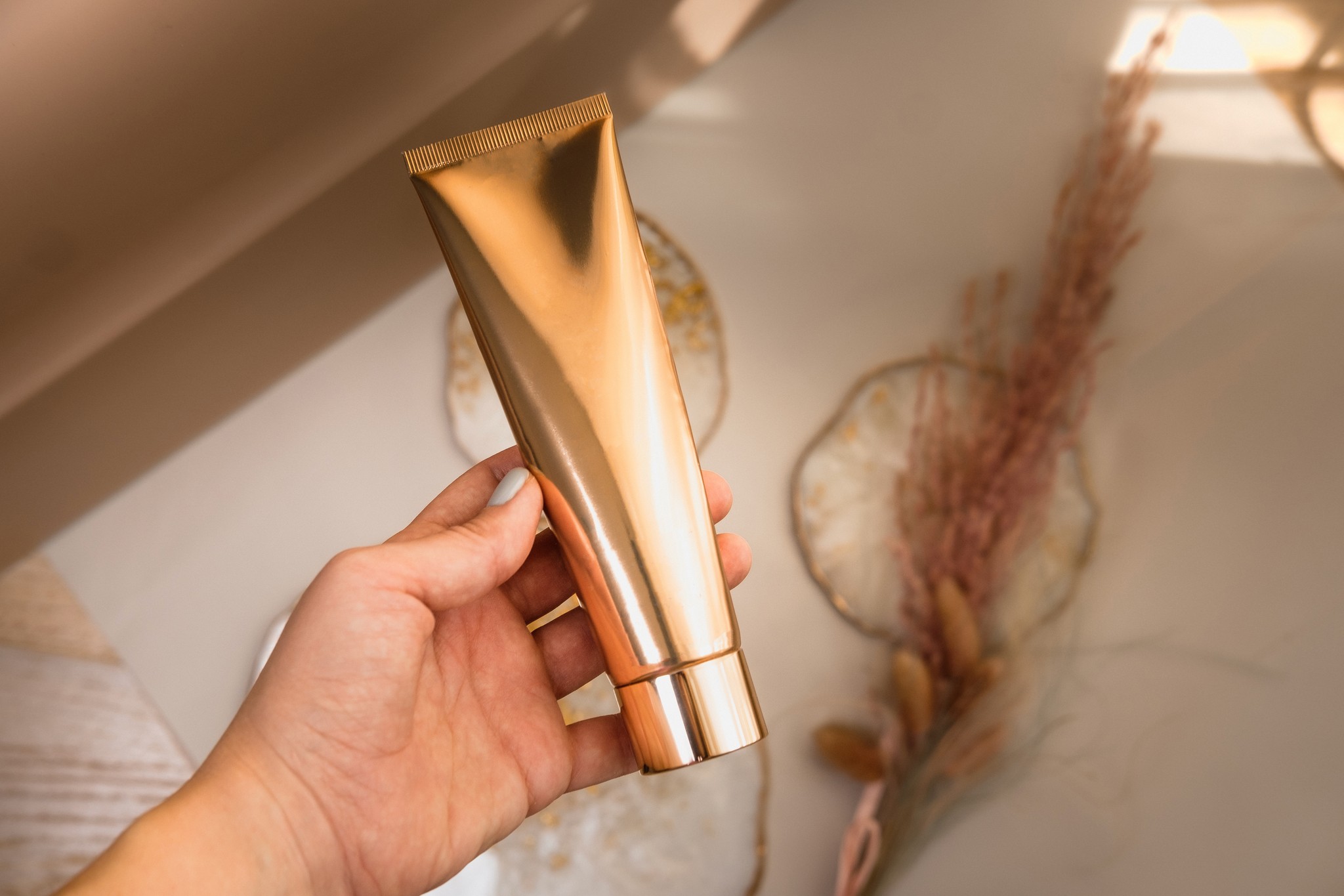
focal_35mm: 53
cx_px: 672
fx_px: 1978
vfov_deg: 25.5
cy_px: 448
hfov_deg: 37.5
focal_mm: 35
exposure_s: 1/80
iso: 160
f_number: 5.6
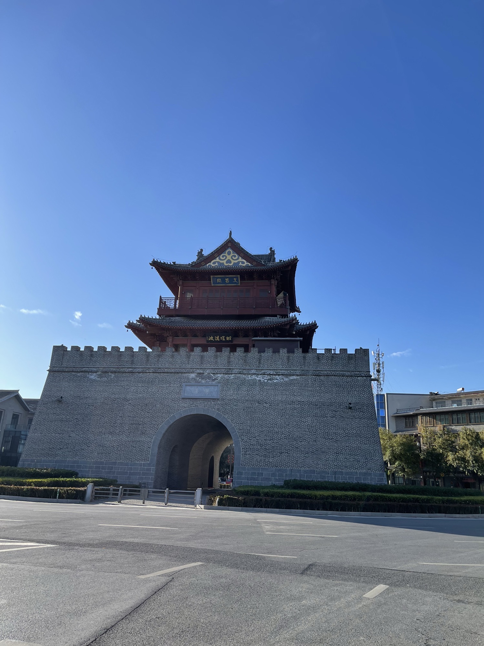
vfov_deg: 69.4
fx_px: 466
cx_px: 242
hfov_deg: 54.9
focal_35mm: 25
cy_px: 323
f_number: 1.6
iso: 32
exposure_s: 1/2597
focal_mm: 5.1
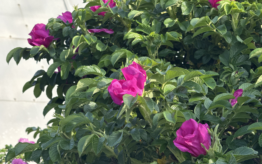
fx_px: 950
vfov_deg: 9.8
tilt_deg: +4.1
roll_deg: -1.1
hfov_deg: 15.7
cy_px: 69
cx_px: 127
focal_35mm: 133
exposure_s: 1/361
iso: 50
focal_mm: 15.66
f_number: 2.8
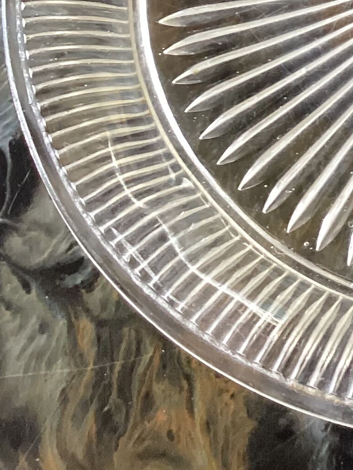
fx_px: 1346
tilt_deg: -66.4
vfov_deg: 18.8
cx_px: 488
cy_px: -88
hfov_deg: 14.2
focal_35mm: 99
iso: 160
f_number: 2.4
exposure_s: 1/60
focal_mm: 3.3
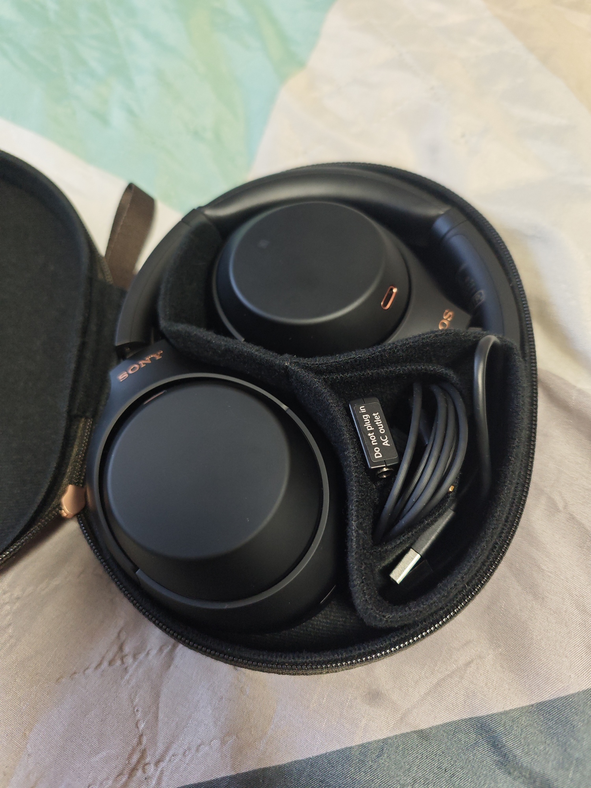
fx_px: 524
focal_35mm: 23
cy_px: 394
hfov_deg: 58.9
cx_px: 296
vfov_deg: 73.9
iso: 160
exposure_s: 1/50
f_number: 1.6
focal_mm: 6.55
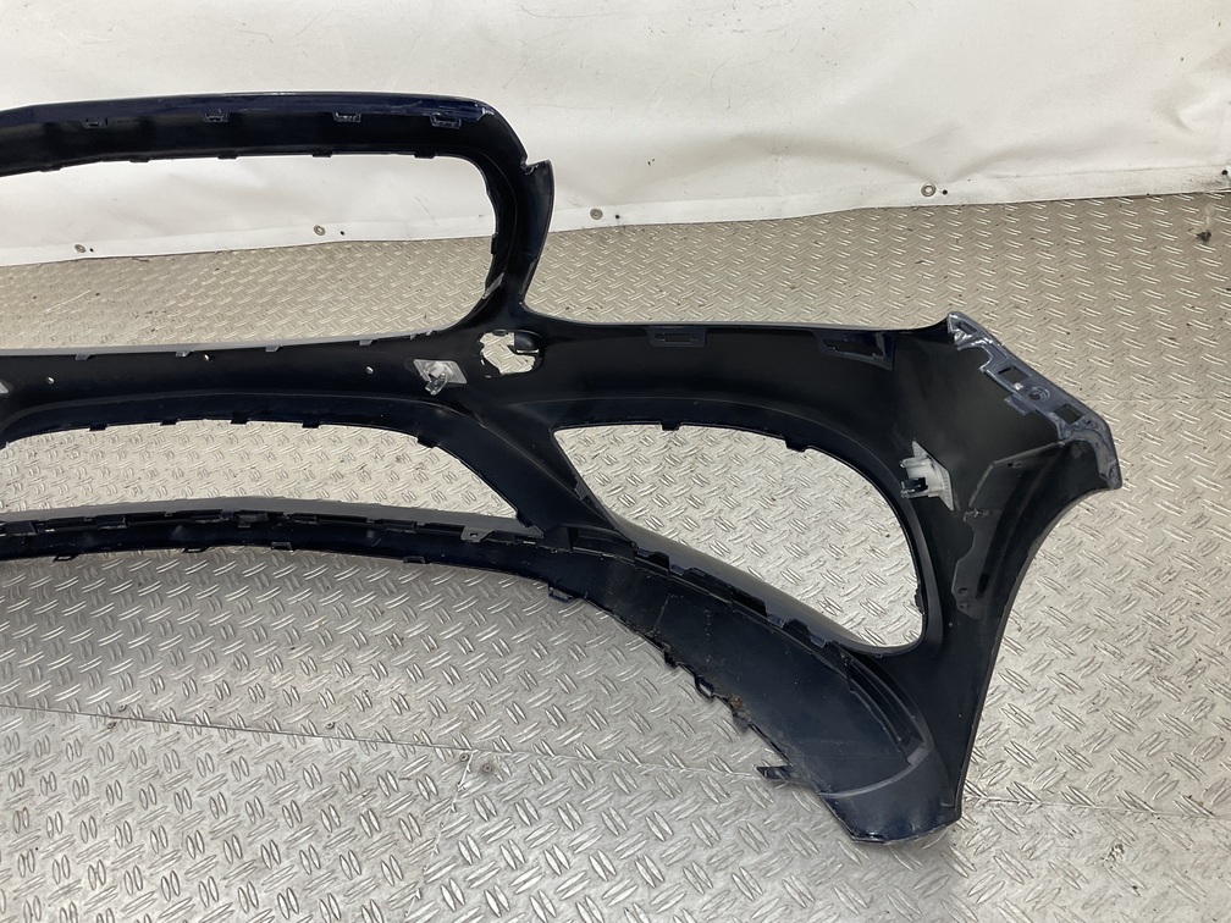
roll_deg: +12.1
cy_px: 462
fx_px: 1031
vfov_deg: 48.2
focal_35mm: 29
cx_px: 616
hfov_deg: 61.7
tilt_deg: -37.7
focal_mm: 3
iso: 32
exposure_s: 1/120
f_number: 1.8
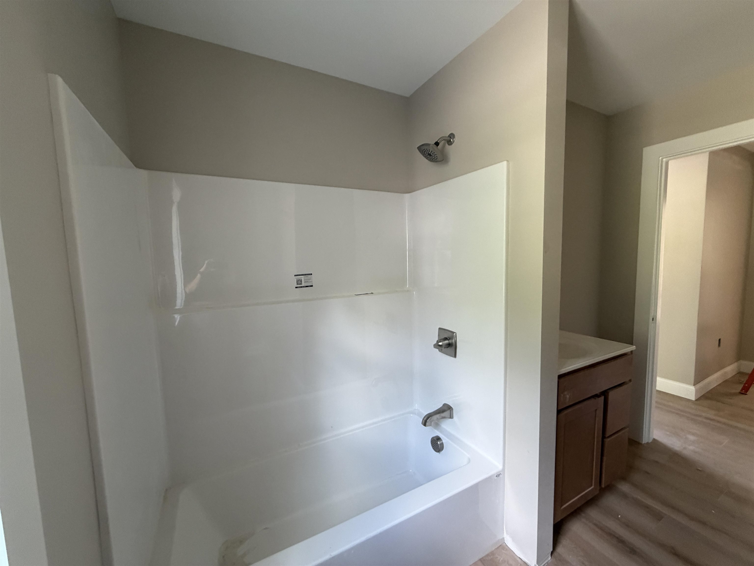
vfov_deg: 85.7
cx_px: 377
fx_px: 305
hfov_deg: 102.1
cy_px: 283
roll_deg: +1.9
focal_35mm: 14
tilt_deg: -5.4
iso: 320
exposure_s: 1/92
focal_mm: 2.22
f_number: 2.2
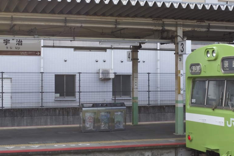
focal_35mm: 70
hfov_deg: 28.9
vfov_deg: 19.4
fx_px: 455
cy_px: 76
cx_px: 111
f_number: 9
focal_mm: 35
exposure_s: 1/60
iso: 200
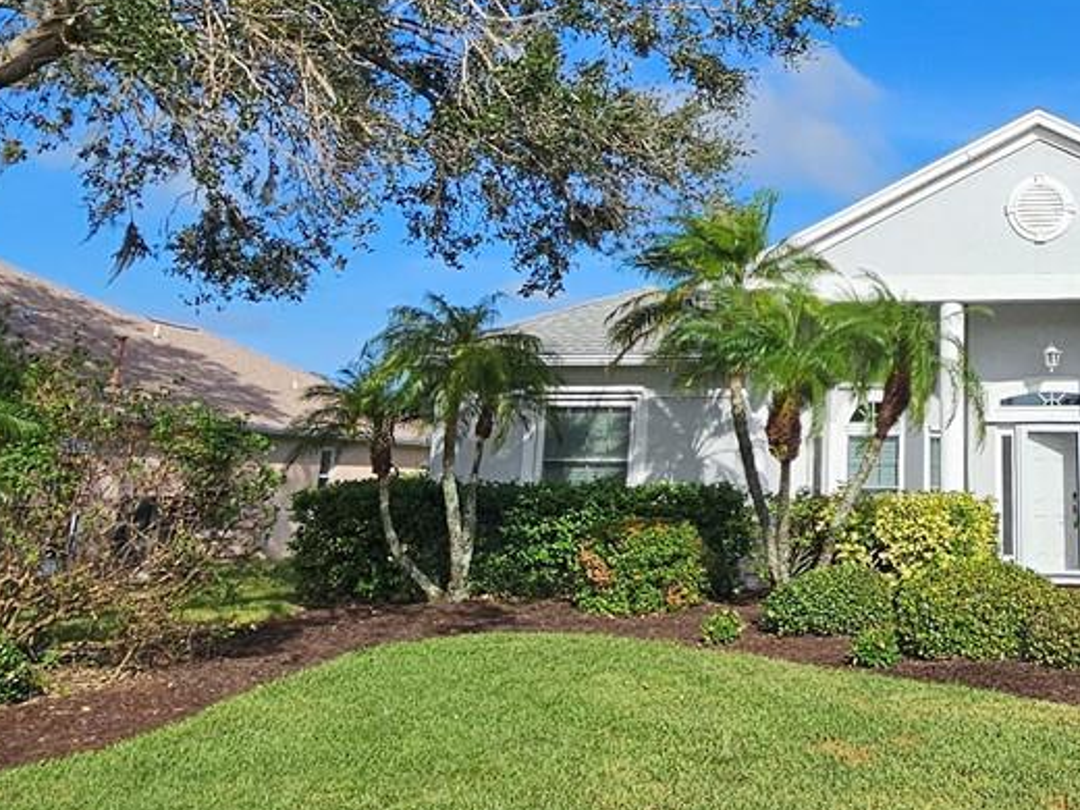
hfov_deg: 43.5
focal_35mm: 40
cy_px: 89
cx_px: 935
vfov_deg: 34.1
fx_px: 1248
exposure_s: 1/3882
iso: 50
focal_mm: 2.2
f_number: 2.2
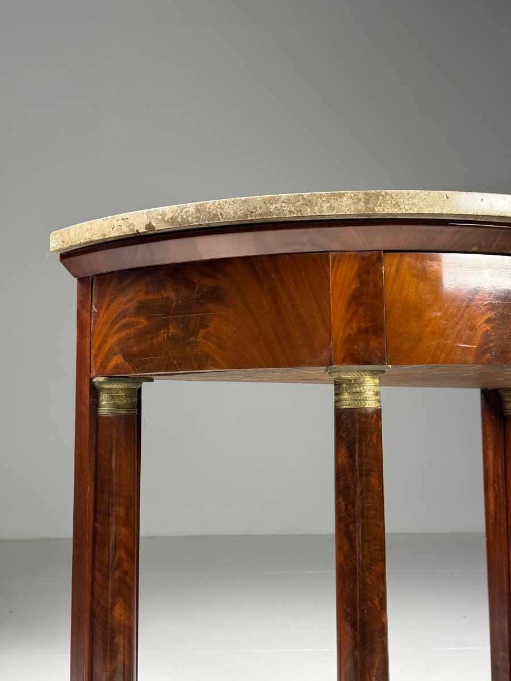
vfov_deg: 39.7
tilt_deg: +8.7
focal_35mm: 48
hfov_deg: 30.3
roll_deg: +2.3
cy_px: 340
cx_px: 256
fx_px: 945
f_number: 1.78
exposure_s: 1/50
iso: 200
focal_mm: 6.76
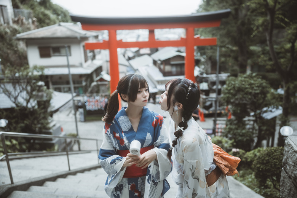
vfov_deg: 43.6
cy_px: 99
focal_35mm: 30
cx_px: 148
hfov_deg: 61.9
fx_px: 247
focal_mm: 30
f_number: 2
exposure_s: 1/320
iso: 125
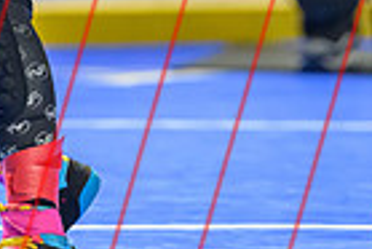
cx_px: 146
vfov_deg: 2.2
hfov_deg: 3.2
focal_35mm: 637
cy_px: -250
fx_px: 6589
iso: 5600
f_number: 2.8
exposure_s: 1/800
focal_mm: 145
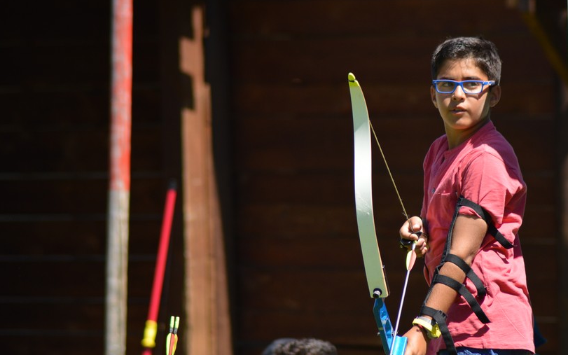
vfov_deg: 3.7
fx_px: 5521
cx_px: 334
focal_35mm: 357
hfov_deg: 5.9
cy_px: 179
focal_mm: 185
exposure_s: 1/1000
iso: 280
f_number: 4.5
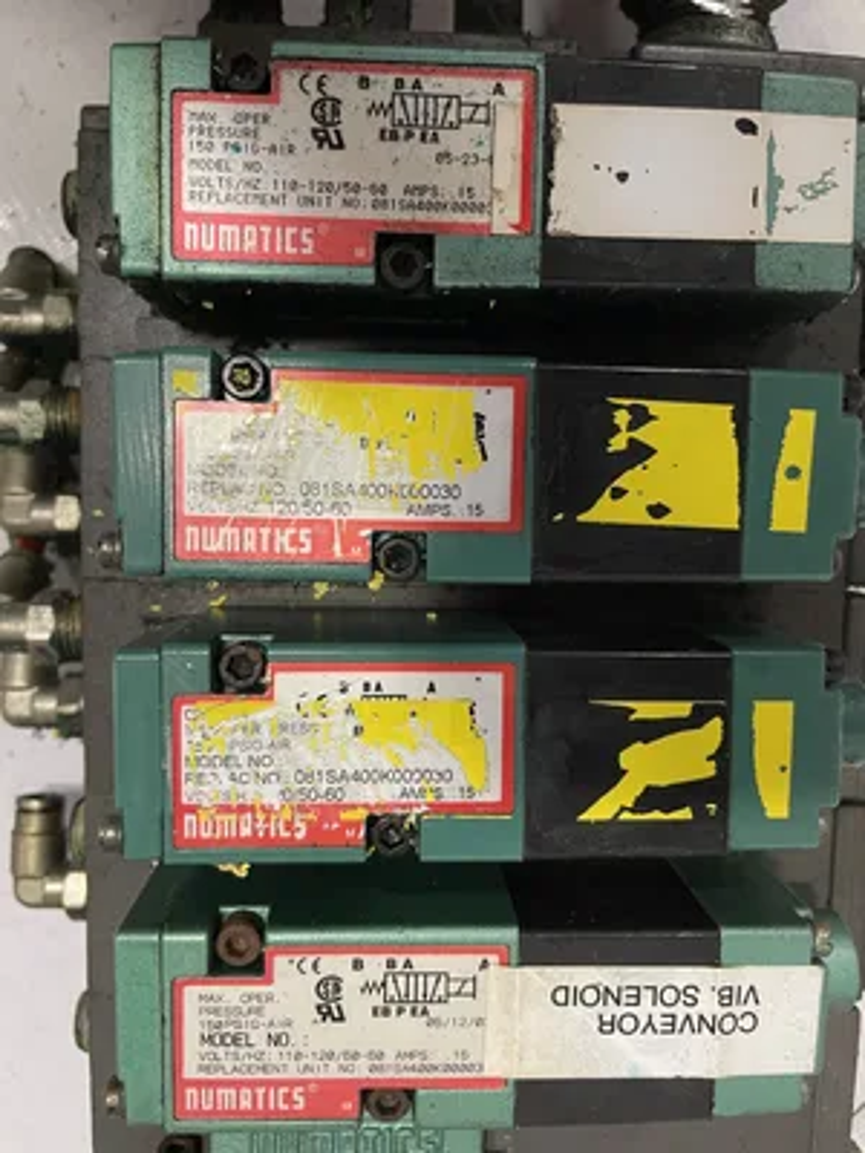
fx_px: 866
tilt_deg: -84.9
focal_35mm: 26
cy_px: 576
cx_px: 432
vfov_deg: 67.3
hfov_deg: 53.1
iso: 125
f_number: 1.6
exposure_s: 1/60
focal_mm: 4.2
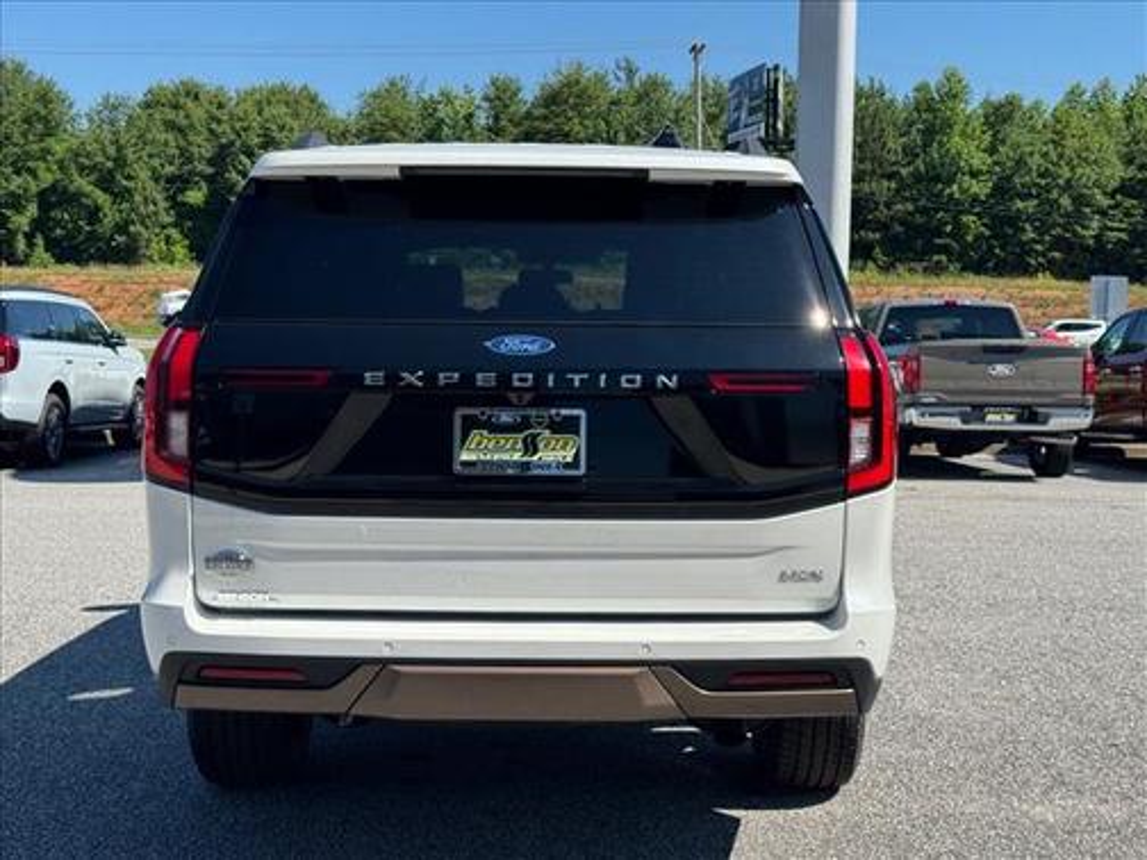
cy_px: 430
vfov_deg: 30.3
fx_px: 1590
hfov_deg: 39.7
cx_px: 574
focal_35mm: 48
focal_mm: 6.76
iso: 64
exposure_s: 1/3425
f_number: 1.78
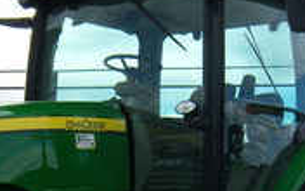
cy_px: 260
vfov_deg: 10.8
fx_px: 981
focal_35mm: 118
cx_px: 66
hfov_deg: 17.5
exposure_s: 1/500
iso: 80
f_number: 4.8
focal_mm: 7.5
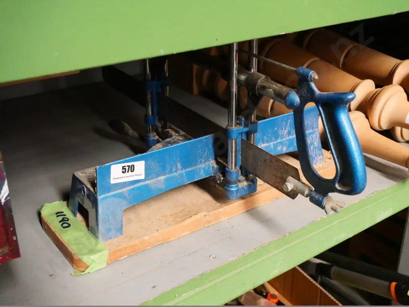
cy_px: 154
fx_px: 473
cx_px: 204
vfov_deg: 36.0
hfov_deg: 46.8
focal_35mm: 40
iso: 6400
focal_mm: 20
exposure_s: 1/160
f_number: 5.6
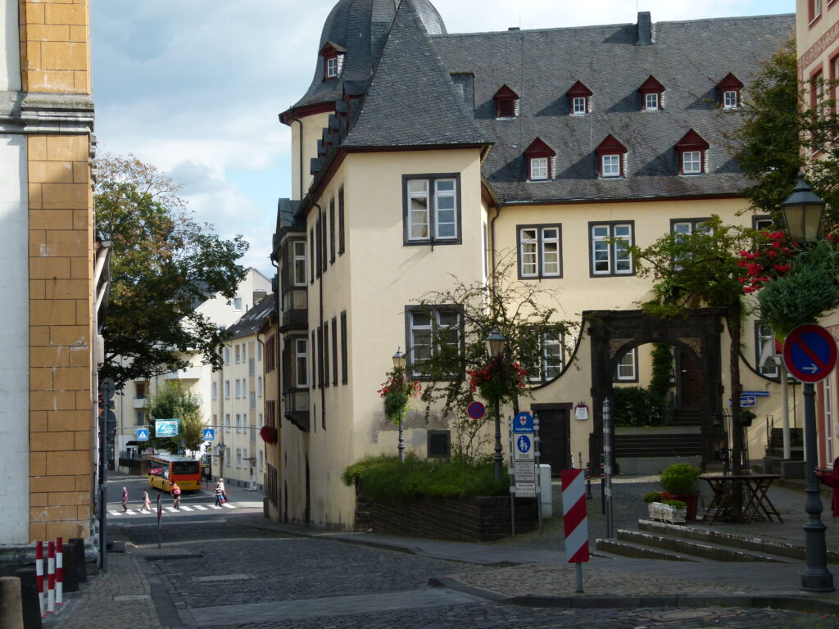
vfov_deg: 21.0
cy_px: 314
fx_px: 1697
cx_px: 420
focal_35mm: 70
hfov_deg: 27.8
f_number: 4
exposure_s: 1/500
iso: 100
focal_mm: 12.6
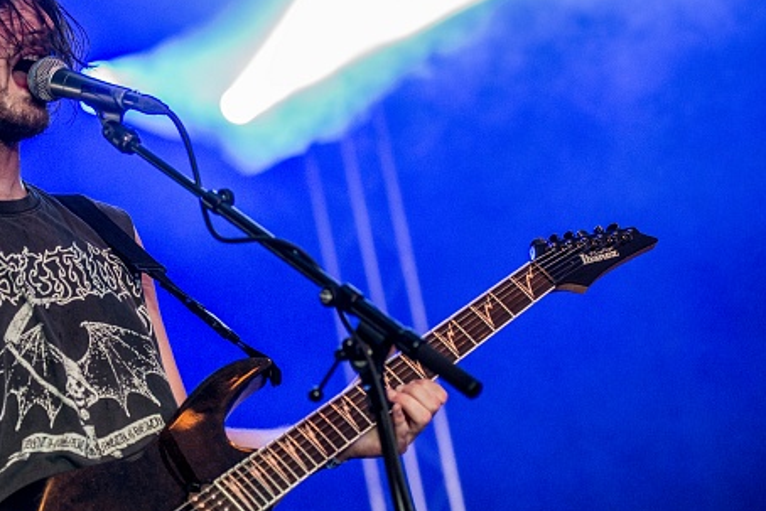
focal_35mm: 130
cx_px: 216
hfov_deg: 15.7
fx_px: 2767
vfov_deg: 10.6
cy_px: 291
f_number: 3.2
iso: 1600
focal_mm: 82
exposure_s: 1/125
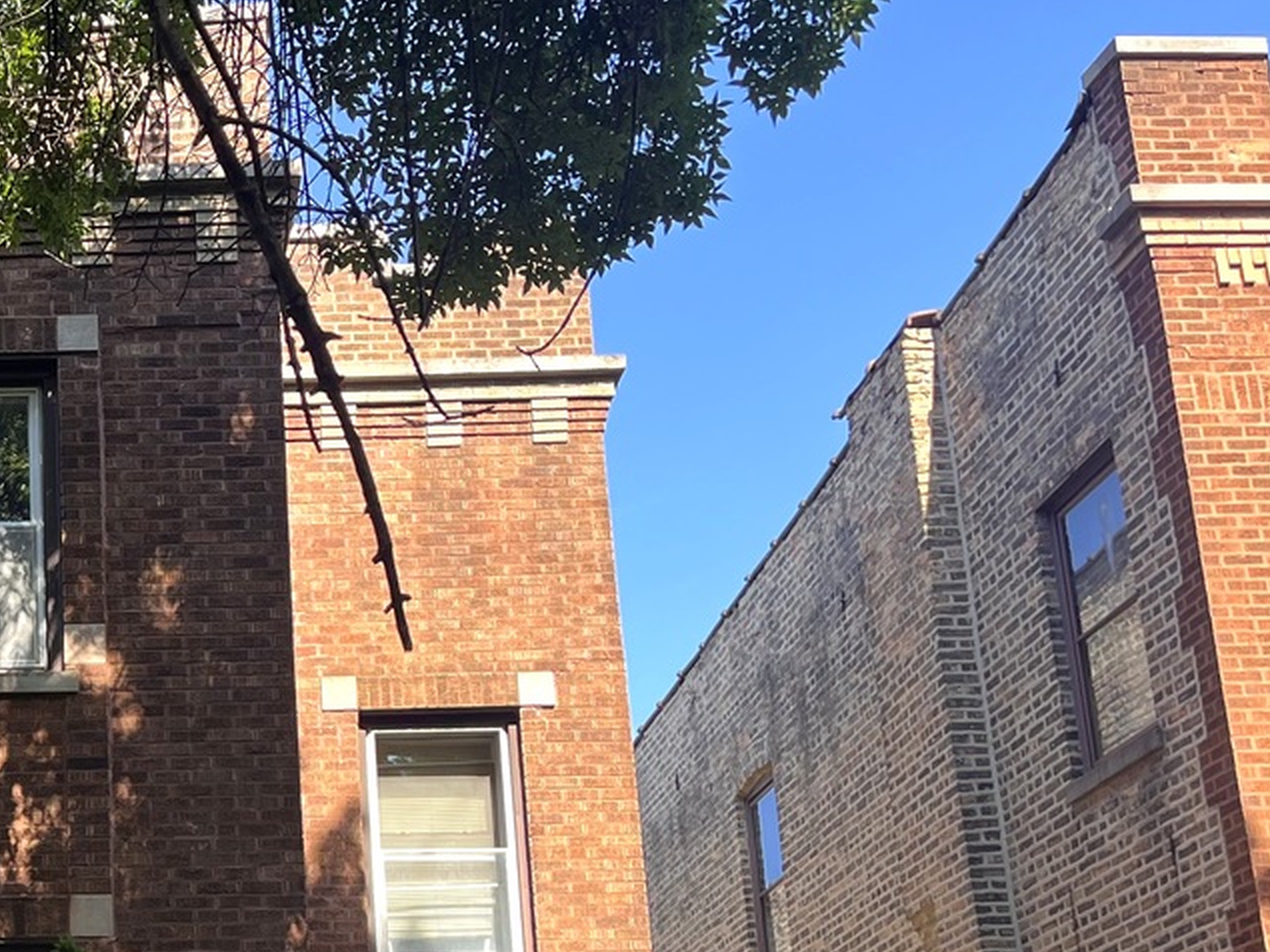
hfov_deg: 29.9
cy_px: 876
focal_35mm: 59
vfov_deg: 24.0
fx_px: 2164
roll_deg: +0.3
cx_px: -68
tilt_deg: +15.5
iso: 50
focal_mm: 5.1
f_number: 1.6
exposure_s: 1/428
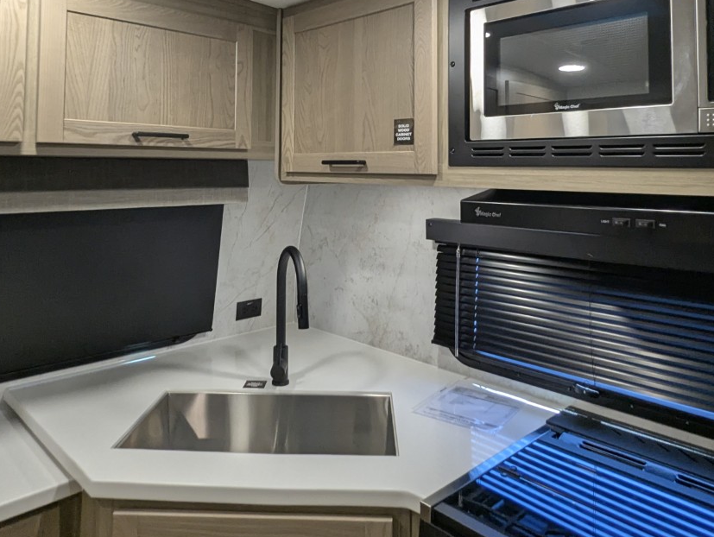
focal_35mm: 27
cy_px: 139
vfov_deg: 49.5
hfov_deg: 65.3
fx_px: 557
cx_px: 346
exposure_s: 1/87.2
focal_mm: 2.35
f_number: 2.2
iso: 203
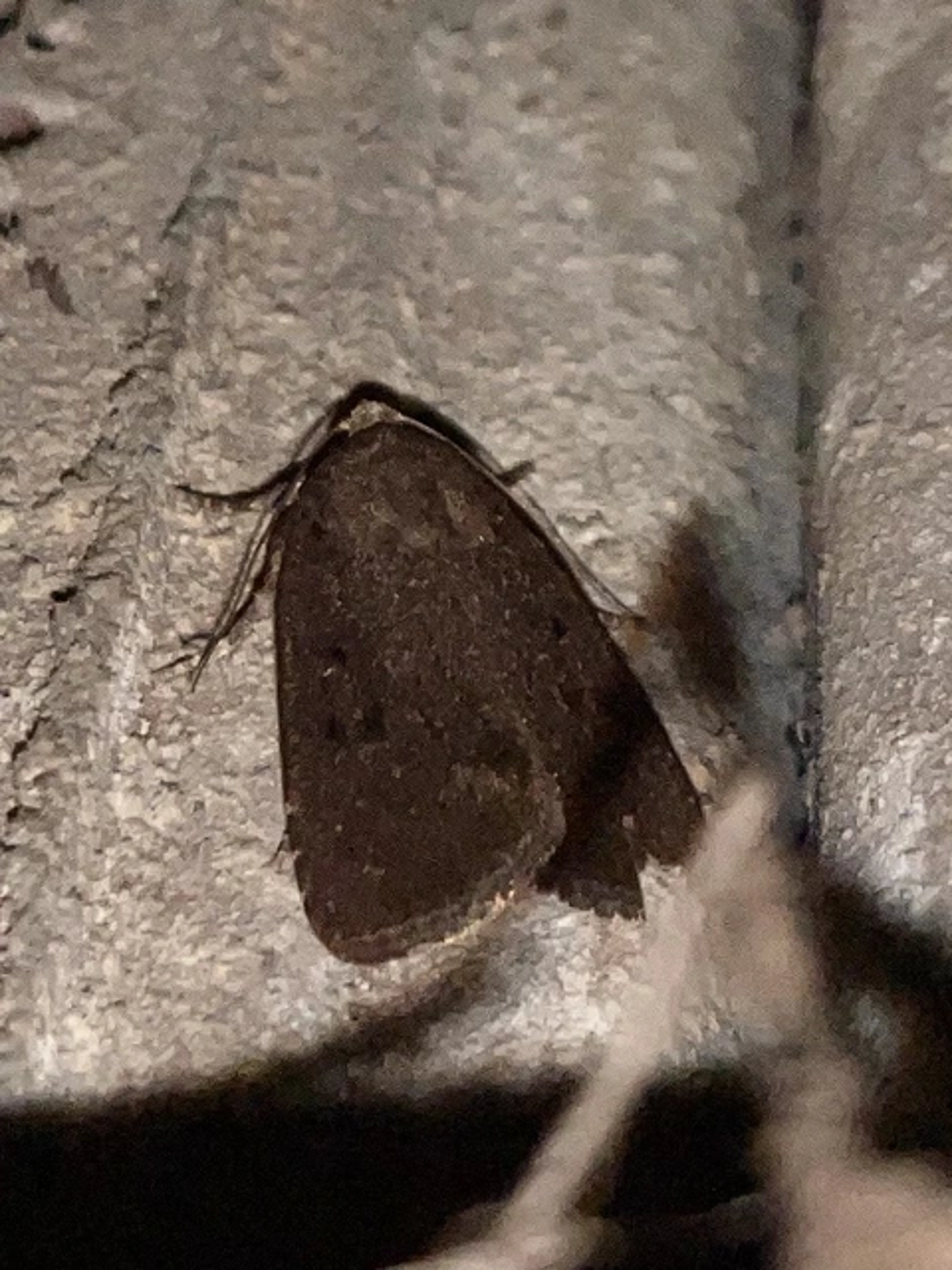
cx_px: 476
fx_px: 953
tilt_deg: +38.2
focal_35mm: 26
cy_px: 635
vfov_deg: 67.3
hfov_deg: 53.1
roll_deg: +3.9
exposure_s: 1/69
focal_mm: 5.1
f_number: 1.6
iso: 32
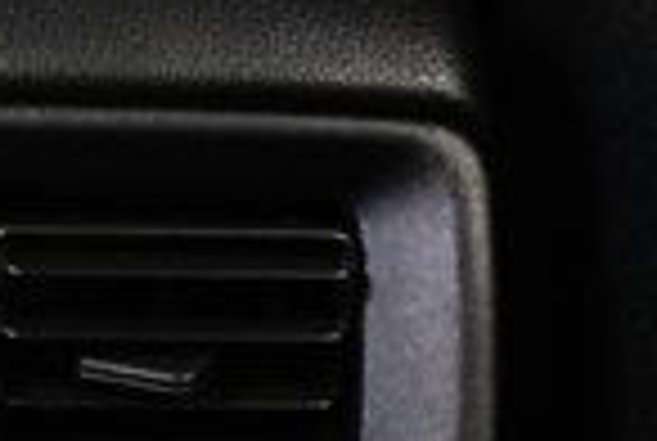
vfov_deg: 12.7
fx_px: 1920
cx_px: -63
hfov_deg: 18.7
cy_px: 578
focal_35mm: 105
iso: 1600
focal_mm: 24
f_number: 2.8
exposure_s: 1/125
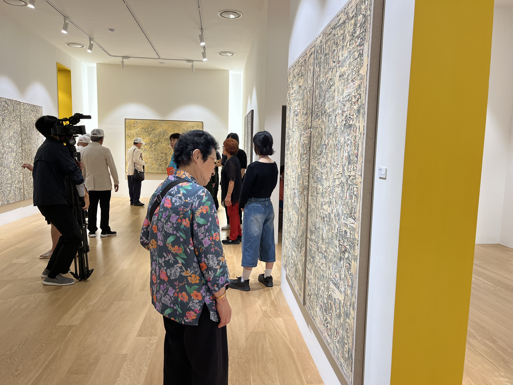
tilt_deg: -5.7
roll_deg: -1.2
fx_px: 385
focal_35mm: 26
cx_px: 256
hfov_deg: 67.3
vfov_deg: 53.1
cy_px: 192
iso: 64
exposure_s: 1/60
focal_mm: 5.1
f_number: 1.6
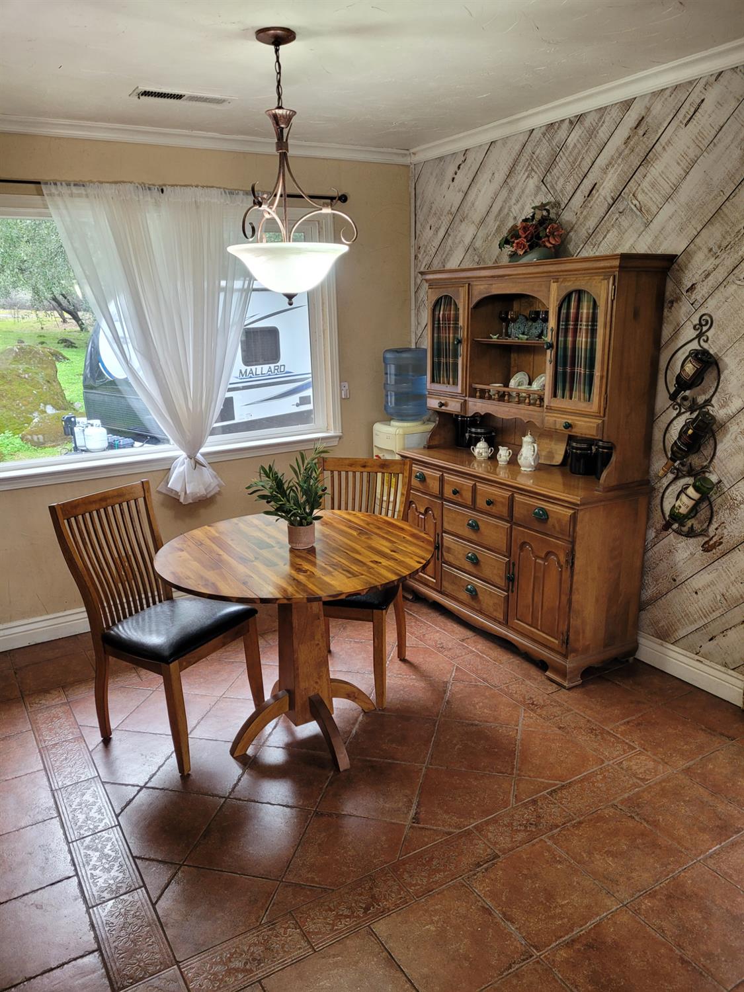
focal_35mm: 26
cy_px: 496
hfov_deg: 53.1
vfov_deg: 67.3
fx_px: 745
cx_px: 372
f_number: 1.8
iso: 200
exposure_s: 1/59
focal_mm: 5.4
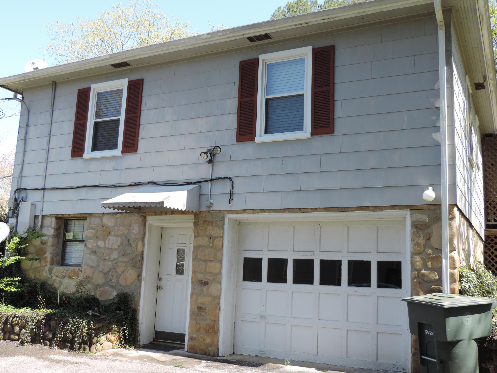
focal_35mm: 35
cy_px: 186
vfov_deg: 40.7
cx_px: 248
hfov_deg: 52.6
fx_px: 503
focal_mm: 6.2
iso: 80
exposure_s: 1/200
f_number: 3.3
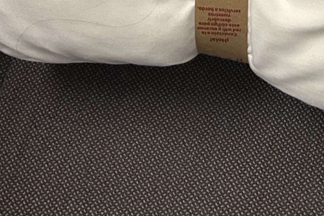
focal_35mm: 97
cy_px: -207
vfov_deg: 12.5
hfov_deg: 20.4
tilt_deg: -68.3
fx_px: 873
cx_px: 315
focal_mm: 5.7
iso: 400
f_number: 1.5
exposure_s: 1/57
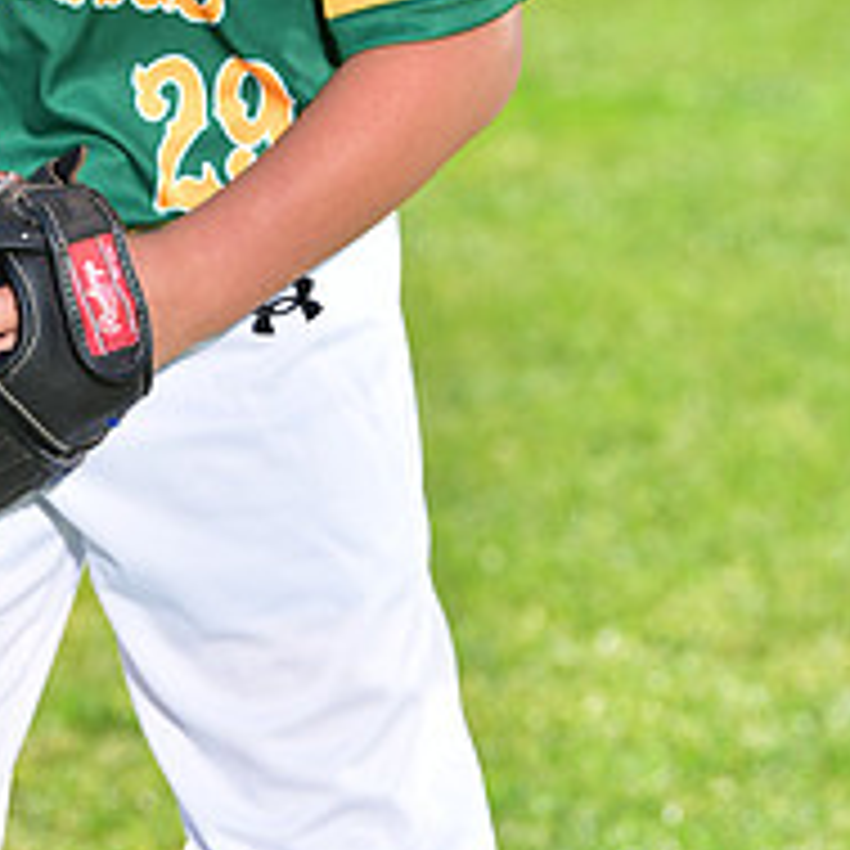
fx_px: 8834
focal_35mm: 318
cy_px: -297
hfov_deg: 5.5
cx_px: 11
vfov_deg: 5.5
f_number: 5
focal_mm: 122
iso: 100
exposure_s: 1/250
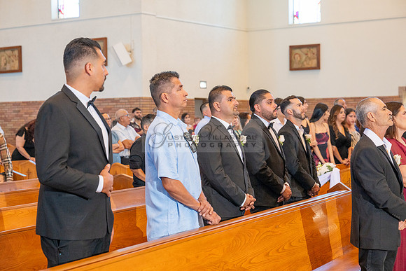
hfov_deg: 28.8
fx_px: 790
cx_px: 203
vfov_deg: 19.5
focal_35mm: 70
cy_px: 136
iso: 1000
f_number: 4.5
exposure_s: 1/200
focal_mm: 70
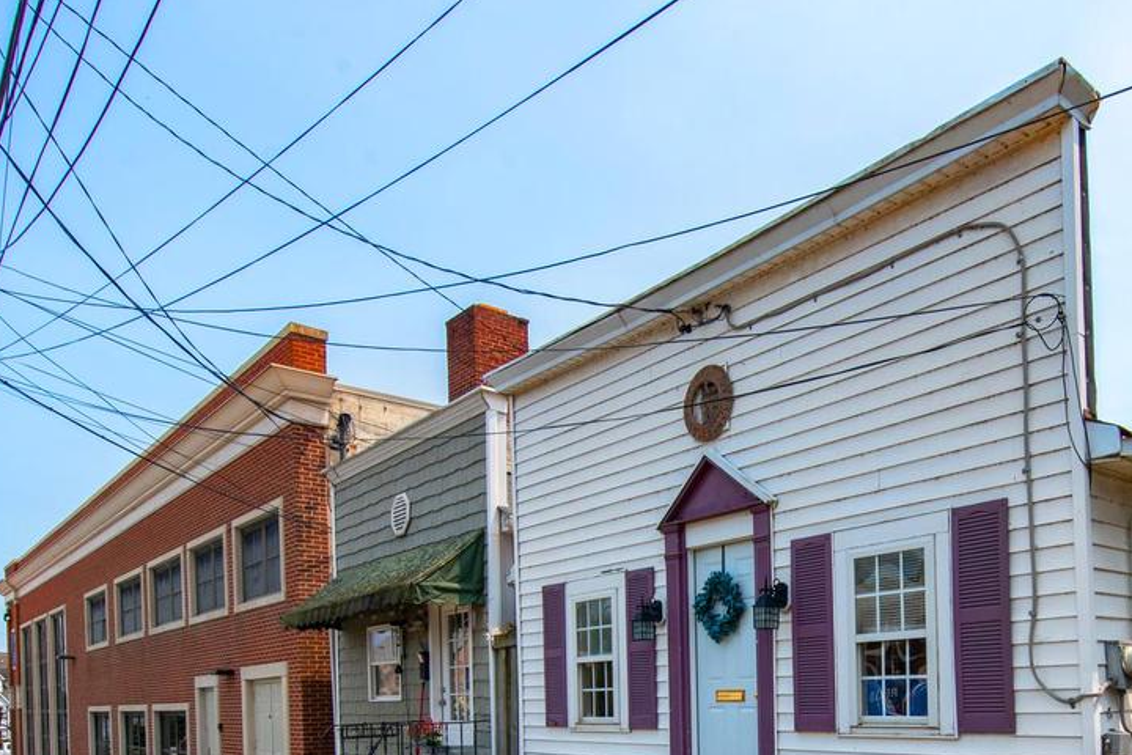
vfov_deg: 42.1
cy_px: 698
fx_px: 880
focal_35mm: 28
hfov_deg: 63.3
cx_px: 783
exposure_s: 1/500
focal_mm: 14
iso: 200
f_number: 11
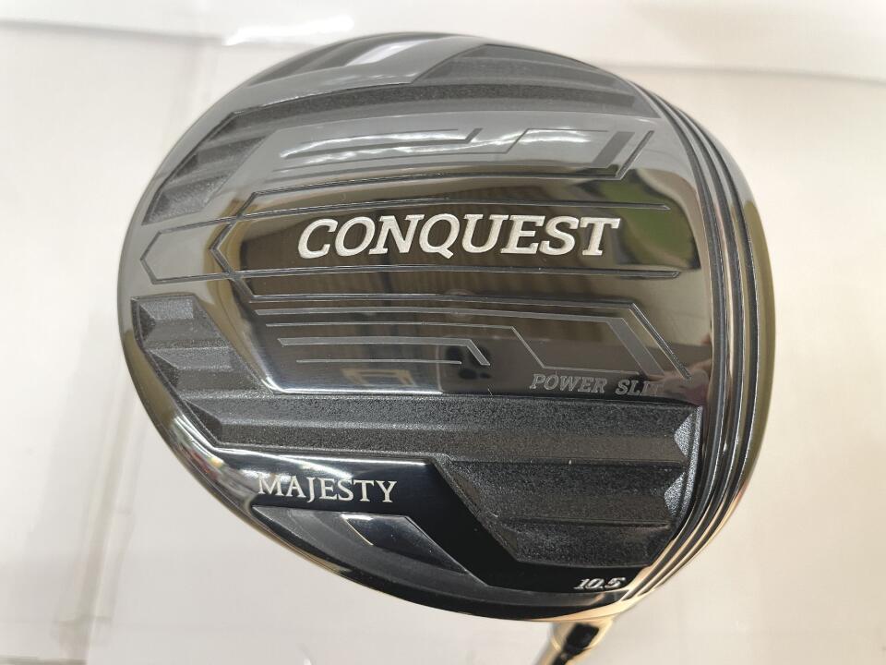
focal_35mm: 26
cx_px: 443
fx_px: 665
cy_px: 332
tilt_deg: -67.7
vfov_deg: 53.1
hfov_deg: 67.3
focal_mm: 4.2
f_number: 1.6
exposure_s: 1/60
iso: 200
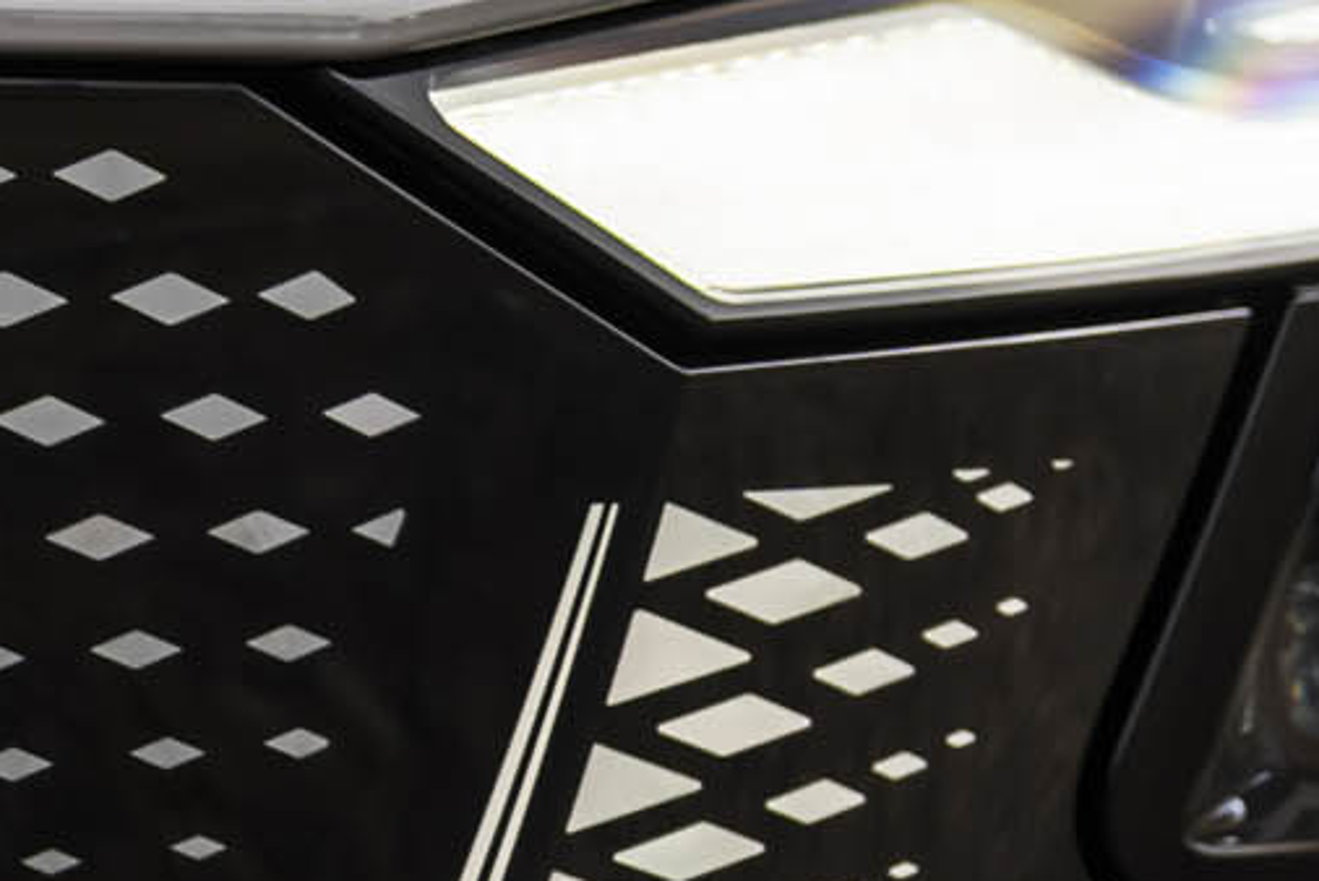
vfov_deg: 2.7
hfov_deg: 3.9
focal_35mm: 512
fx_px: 18769
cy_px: -962
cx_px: -2823
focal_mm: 74
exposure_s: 1/400
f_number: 2.8
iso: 64
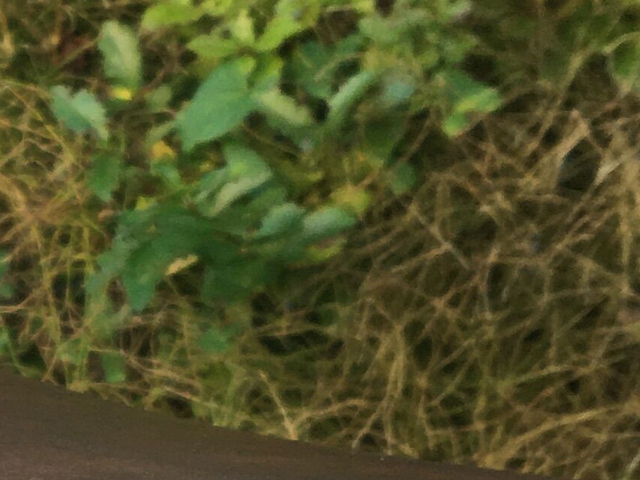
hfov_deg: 13.6
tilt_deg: -13.7
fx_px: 2551
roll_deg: +4.1
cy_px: 423
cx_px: -286
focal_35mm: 138
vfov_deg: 10.7
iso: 32
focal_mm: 4.15
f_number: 2.2
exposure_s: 1/100
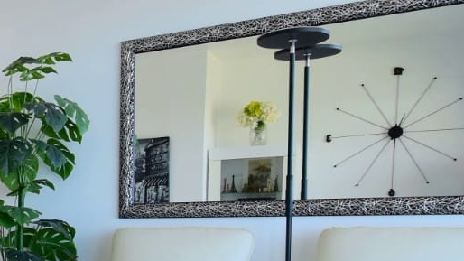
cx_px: -102
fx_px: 677
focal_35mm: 55
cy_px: 275
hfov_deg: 31.3
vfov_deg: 20.9
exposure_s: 1/60
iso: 400
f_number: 8
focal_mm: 10
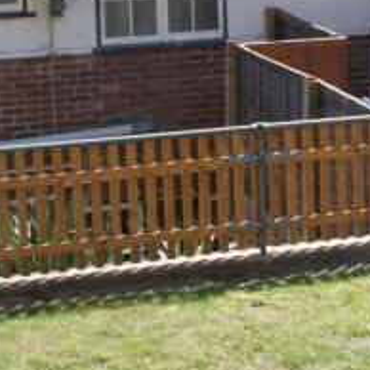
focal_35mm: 129
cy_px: 98
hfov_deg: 13.3
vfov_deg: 13.5
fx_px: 1560
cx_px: 394
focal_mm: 30
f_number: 10
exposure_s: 1/80
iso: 100
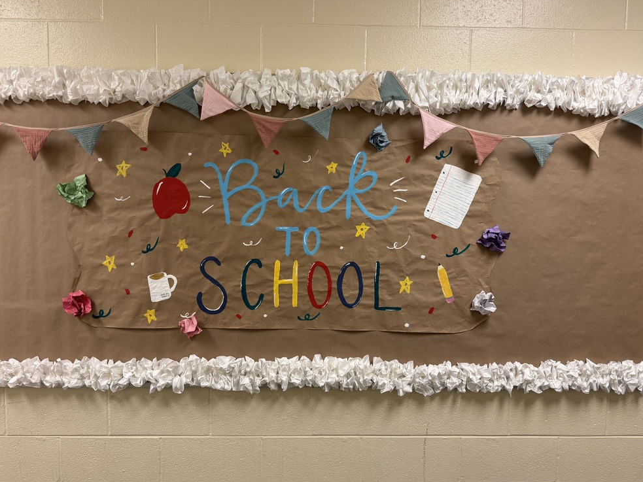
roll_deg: -0.9
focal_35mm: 25
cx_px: 313
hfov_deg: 69.4
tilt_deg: -4.3
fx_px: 464
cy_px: 237
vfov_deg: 54.9
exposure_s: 1/60
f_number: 1.78
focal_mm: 6.76
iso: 160
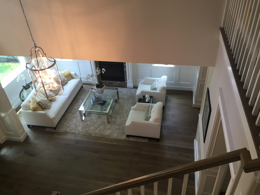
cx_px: 130
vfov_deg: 48.2
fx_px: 218
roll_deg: +9.1
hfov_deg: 61.7
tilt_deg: -34.8
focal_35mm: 29
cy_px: 98
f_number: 2.2
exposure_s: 1/40
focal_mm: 4.15
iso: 32
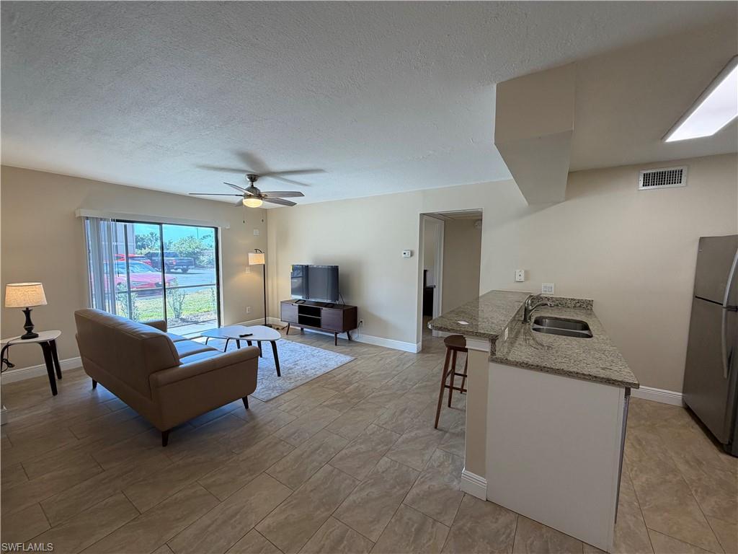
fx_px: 298
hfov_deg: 102.1
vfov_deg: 85.7
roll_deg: -0.3
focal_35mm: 14
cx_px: 369
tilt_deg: -4.9
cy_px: 277
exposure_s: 1/120
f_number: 2.2
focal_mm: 2.22
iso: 125
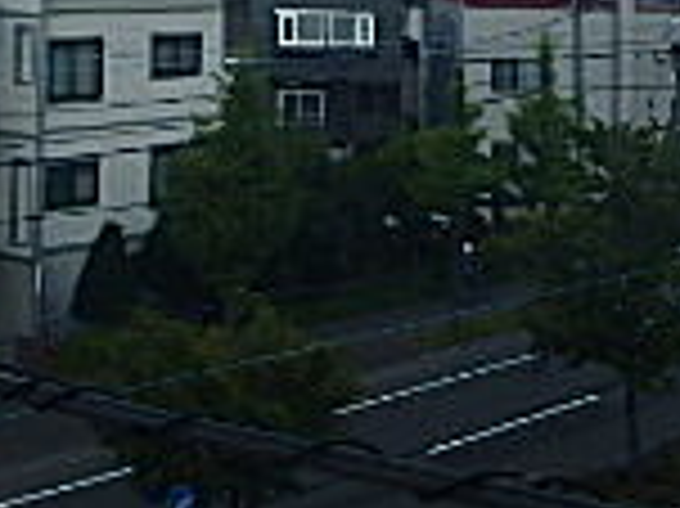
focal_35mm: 89
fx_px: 1747
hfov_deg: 22.0
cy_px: -157
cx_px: 275
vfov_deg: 15.7
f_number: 3.5
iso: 125
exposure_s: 1/640
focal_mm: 3.7
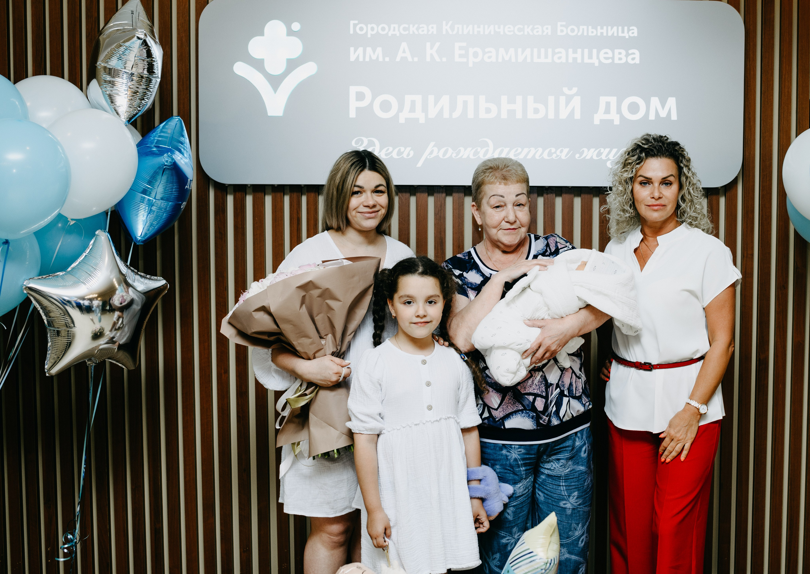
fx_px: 1017
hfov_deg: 43.0
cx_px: 523
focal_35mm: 44
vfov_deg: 31.5
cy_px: 296
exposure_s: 1/160
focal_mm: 35
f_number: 4
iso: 200
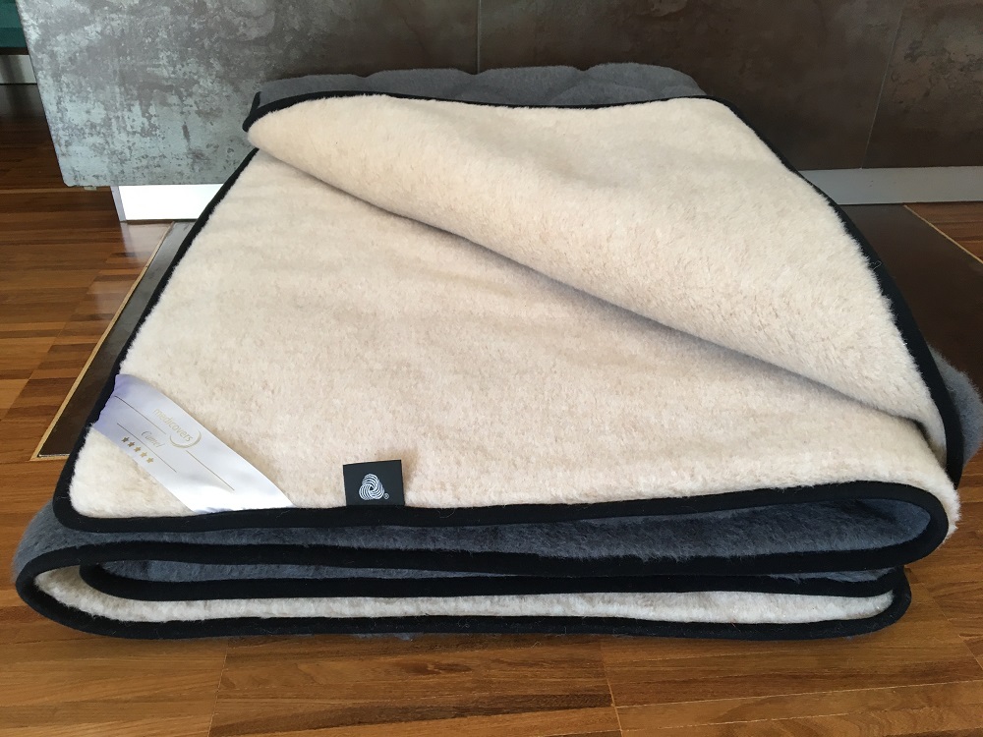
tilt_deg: -32.0
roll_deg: -0.3
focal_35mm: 29
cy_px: 368
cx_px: 492
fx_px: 824
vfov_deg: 48.2
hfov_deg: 61.7
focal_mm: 4.15
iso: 100
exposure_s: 1/33
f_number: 2.2
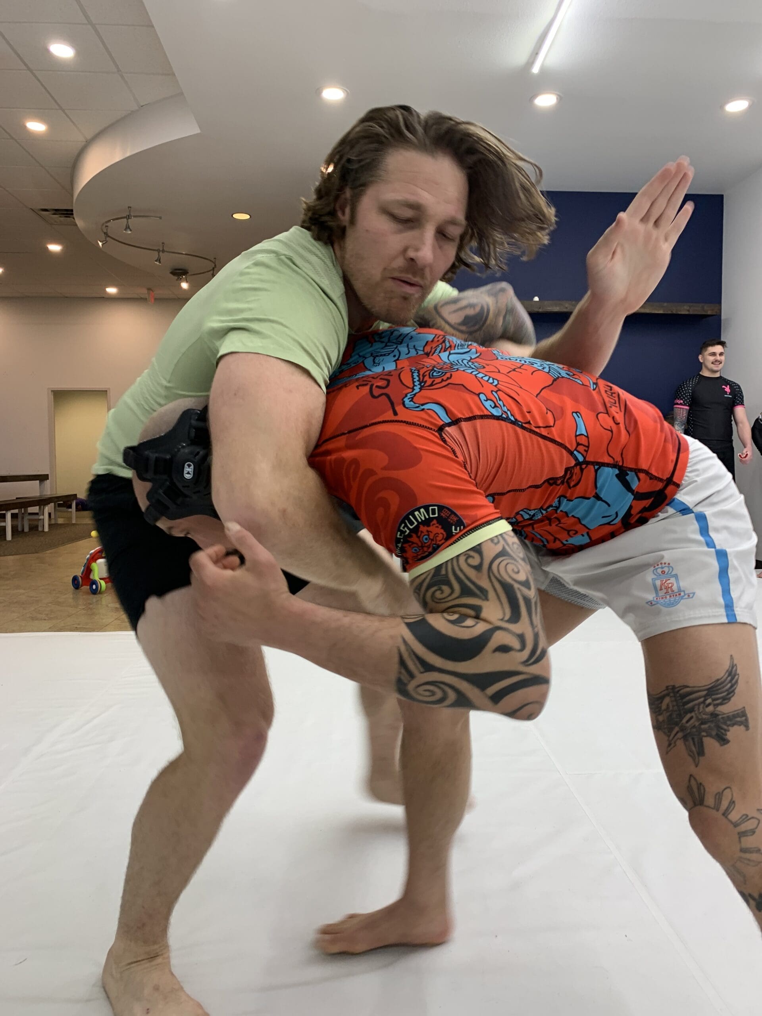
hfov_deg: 53.1
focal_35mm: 26
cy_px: 508
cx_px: 381
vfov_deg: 67.3
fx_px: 763
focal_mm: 4.25
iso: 50
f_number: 1.8
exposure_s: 1/60
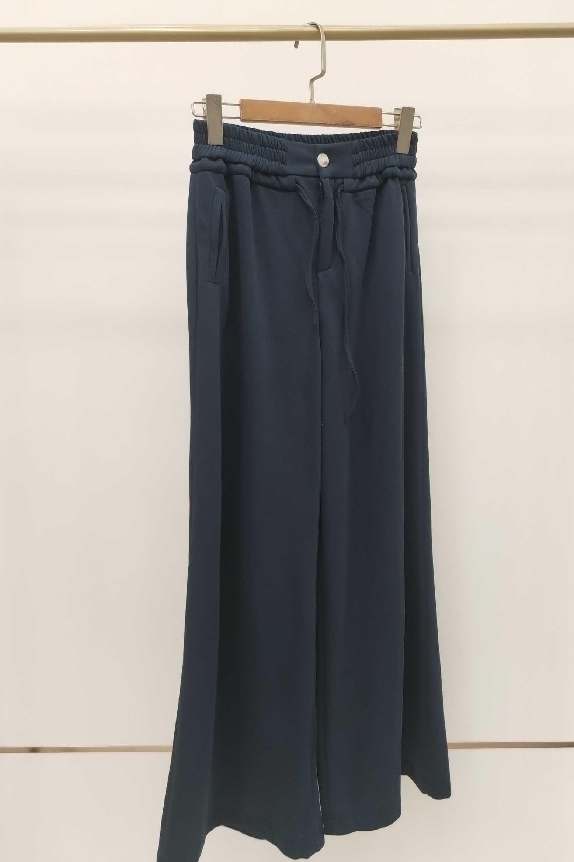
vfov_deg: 60.3
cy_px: 431
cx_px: 302
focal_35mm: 31
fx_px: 741
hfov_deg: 42.3
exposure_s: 1/60
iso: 209
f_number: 1.8
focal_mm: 4.75
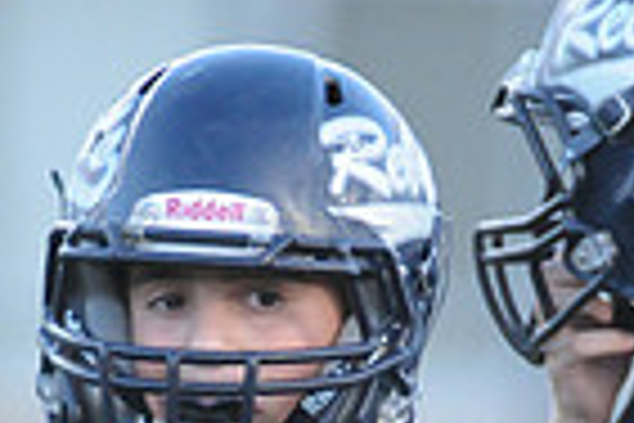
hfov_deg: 0.8
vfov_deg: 0.6
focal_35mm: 2466
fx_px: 43426
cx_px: 405
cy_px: 781
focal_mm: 400
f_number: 4
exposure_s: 1/400
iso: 1600
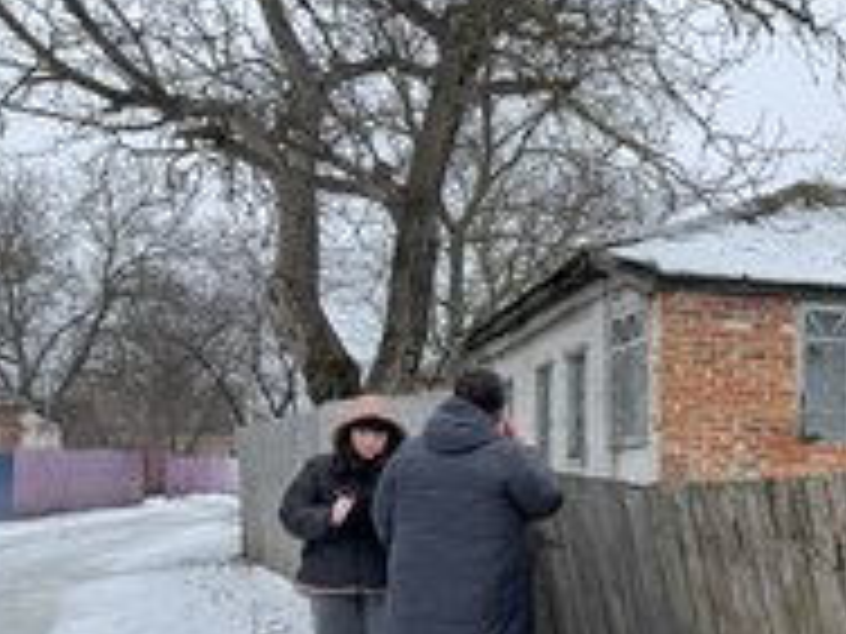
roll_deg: -0.8
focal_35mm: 51
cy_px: 463
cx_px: 796
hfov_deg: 34.9
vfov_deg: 28.2
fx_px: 1246
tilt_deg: +2.0
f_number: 1.78
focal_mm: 6.76
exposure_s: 1/1980
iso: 80
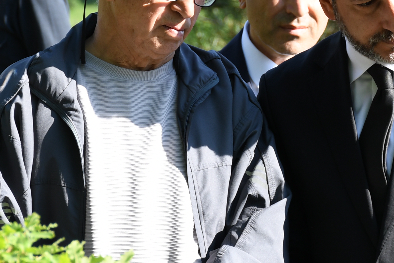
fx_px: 3939
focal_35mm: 360
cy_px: 98
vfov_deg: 3.8
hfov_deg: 5.7
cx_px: 286
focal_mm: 80
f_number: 6.3
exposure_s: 1/200
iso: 160
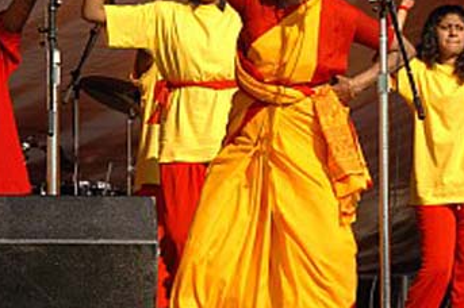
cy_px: 39
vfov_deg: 4.7
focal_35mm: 291
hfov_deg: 7.1
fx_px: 3747
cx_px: 261
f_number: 9.5
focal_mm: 95
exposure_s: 1/500
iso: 200
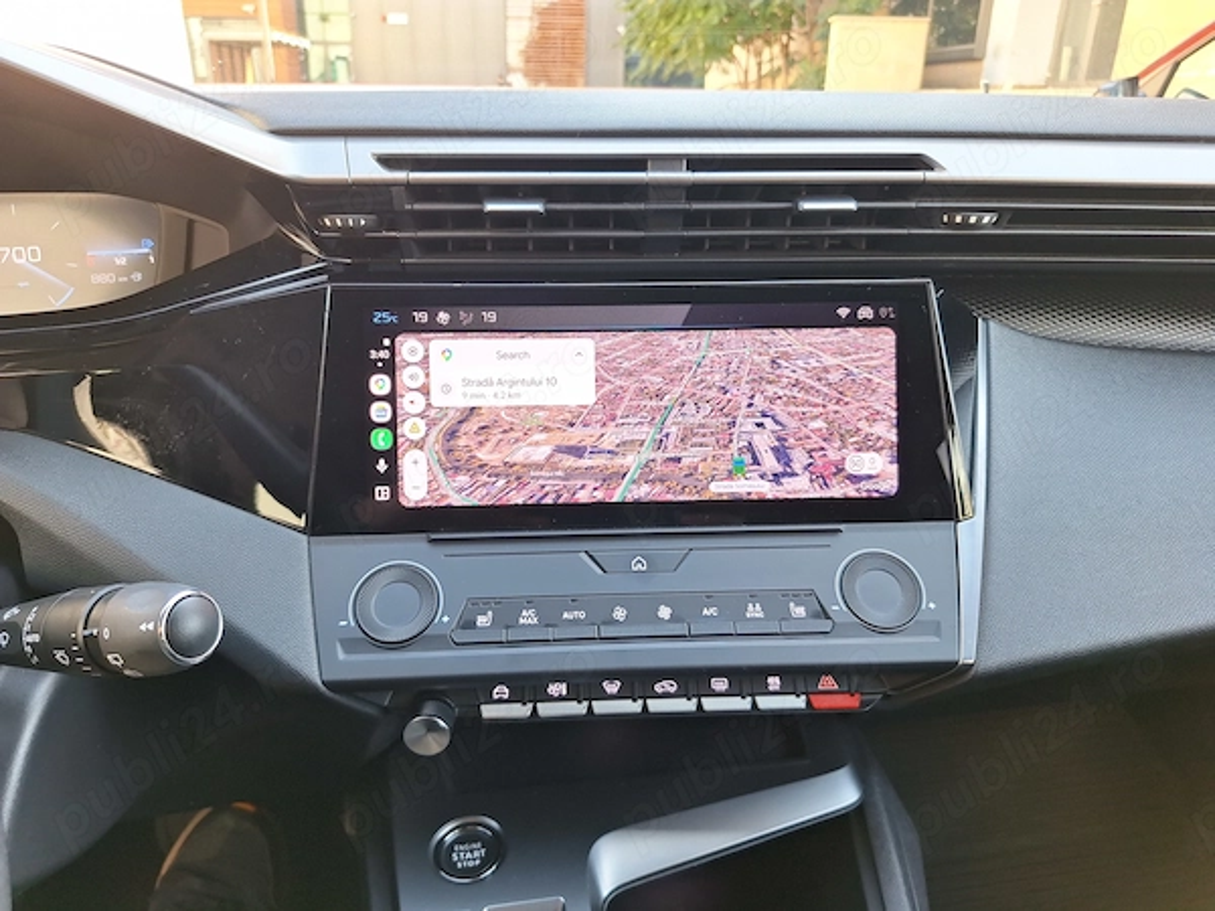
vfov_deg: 58.9
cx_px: 608
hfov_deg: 73.9
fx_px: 807
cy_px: 456
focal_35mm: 23
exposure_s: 1/100
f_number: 1.8
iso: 40
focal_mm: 5.54
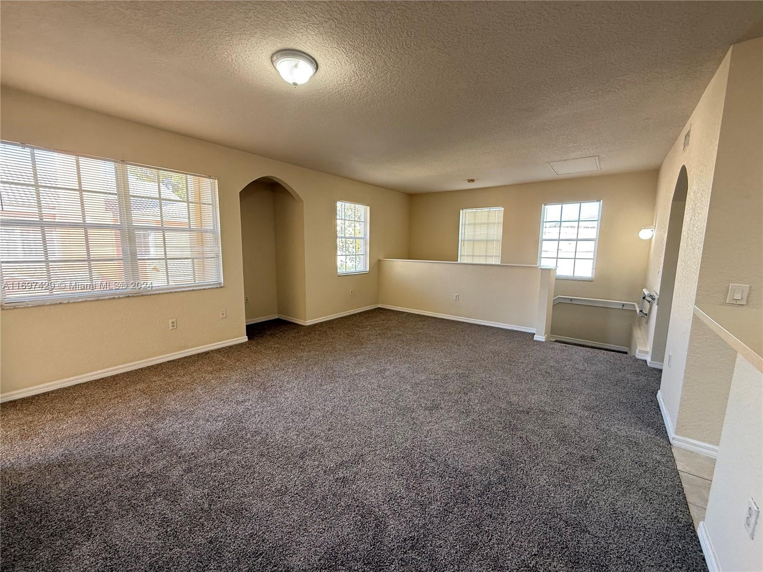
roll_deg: -0.5
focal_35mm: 14
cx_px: 382
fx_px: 309
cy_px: 286
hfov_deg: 102.1
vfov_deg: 85.7
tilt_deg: -7.5
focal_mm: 2.22
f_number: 2.2
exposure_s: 1/99
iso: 200
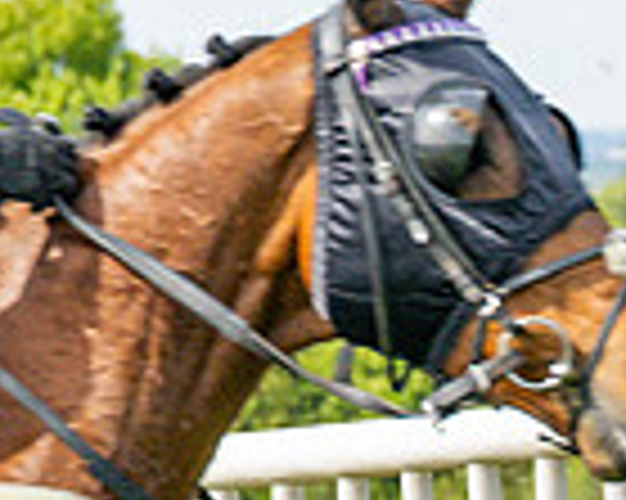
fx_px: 12479
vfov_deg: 2.3
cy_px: 1178
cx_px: 549
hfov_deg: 2.9
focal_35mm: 674
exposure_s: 1/1600
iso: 400
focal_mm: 70
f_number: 4
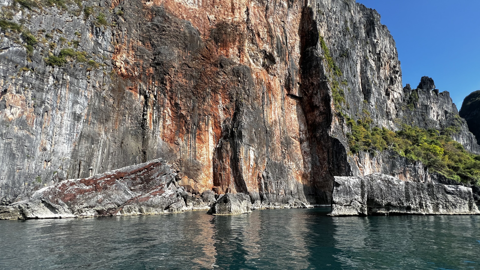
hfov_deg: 102.9
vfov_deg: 68.7
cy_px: 178
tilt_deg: +8.3
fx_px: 191
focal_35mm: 15
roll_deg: +0.7
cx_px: 250
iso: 32
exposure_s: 1/986
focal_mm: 1.57
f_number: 1.8
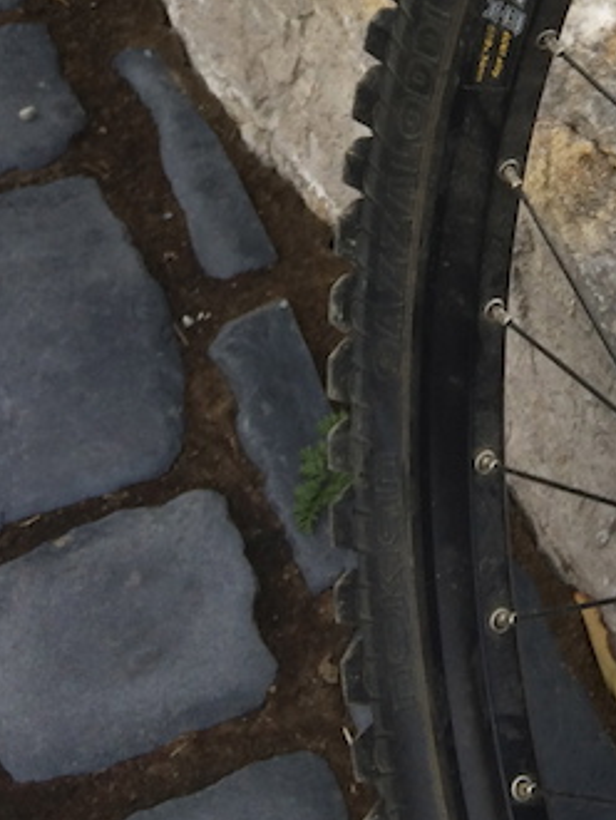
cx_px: 854
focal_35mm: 93
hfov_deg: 15.0
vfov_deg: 18.7
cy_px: -403
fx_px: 2204
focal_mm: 4.12
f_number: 2.2
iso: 40
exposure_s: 1/60
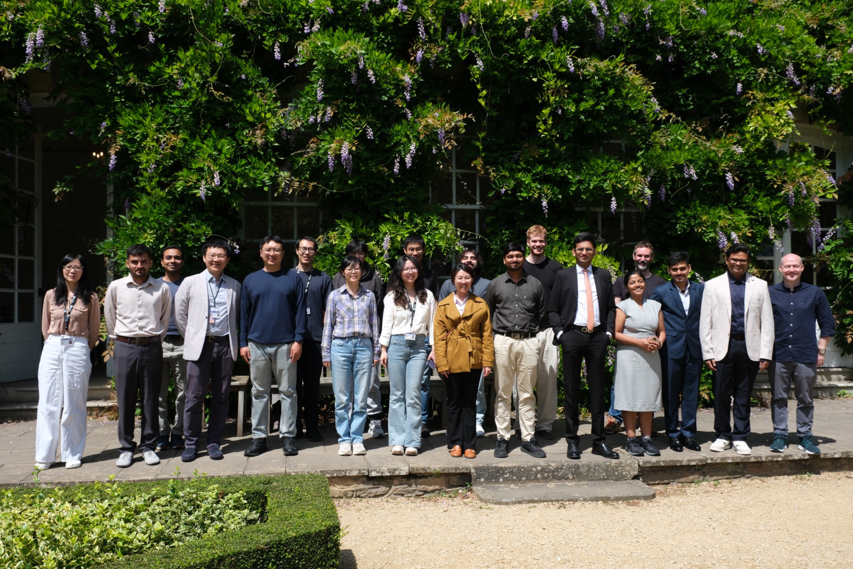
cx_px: 426
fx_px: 734
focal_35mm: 31
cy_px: 284
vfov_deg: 42.3
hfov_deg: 60.3
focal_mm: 20.5
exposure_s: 1/250
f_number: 8
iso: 125
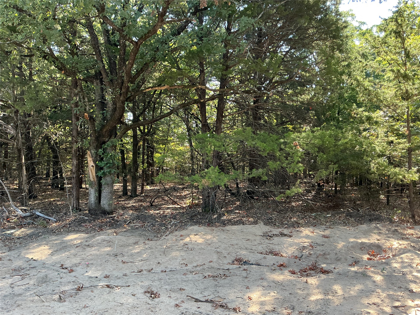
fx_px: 352
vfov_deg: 48.2
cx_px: 210
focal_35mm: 29
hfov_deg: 61.7
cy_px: 158
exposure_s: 1/120
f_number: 1.8
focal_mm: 3
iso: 40
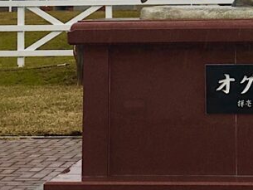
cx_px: 316
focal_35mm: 114
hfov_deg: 16.4
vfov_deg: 12.2
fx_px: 834
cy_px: -114
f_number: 2.2
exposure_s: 1/279
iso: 25
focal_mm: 4.15
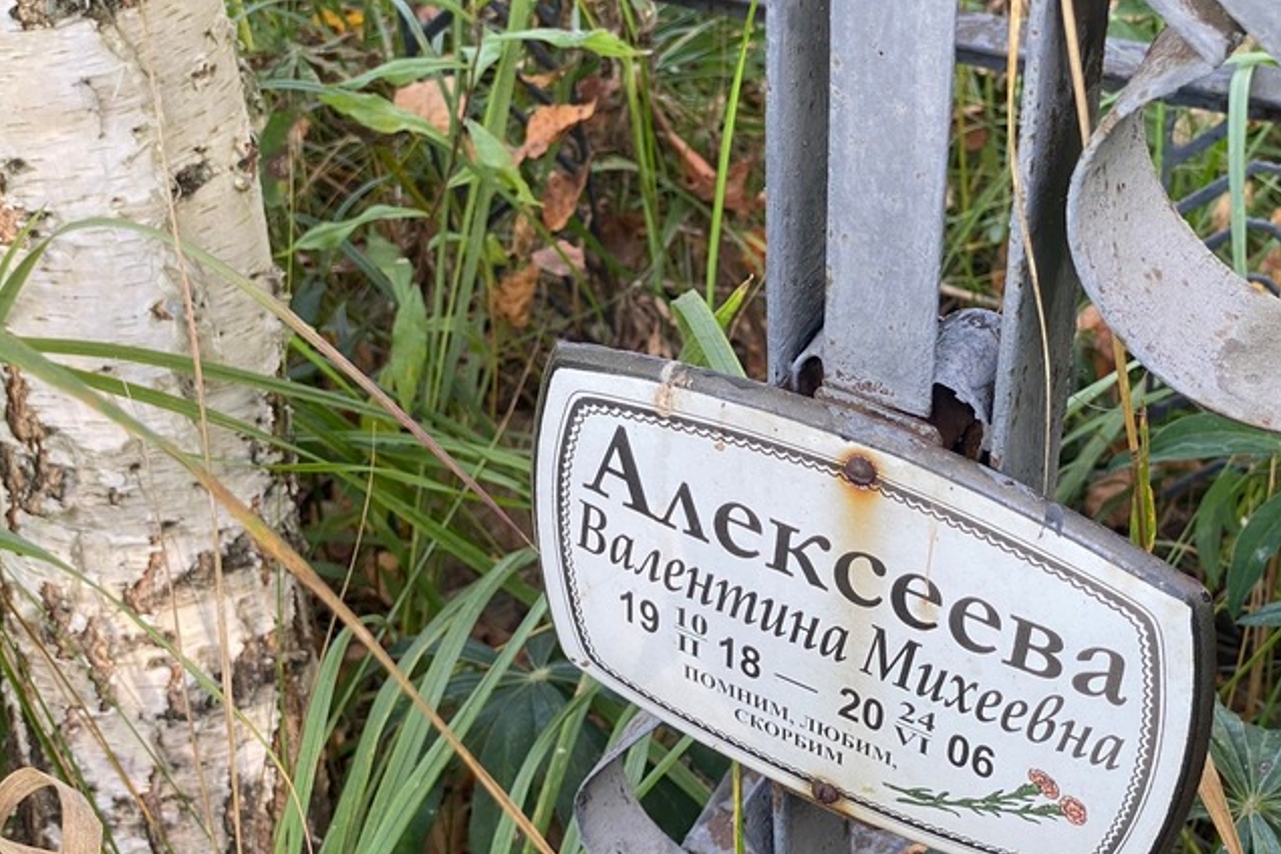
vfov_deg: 20.0
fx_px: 2419
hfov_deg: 29.5
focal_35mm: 68
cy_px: 570
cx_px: 800
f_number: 2
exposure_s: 1/122
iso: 40
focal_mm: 6
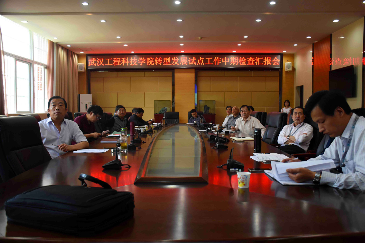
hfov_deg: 57.2
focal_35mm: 33
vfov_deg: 40.0
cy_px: 122
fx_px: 335
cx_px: 182
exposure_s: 1/125
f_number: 3.5
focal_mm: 22
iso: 800
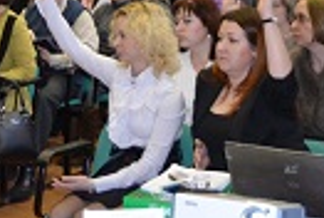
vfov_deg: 11.2
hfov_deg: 17.4
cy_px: -159
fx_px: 1046
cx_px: 41
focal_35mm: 116
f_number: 3.8
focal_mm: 22
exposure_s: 1/60
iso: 1250
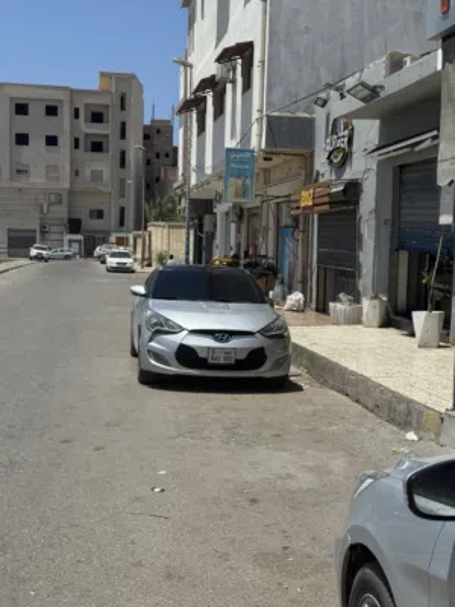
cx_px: 228
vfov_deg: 39.7
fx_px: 841
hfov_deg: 30.3
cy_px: 304
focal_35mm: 48
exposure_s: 1/7937
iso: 80
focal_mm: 6.76
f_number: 1.78
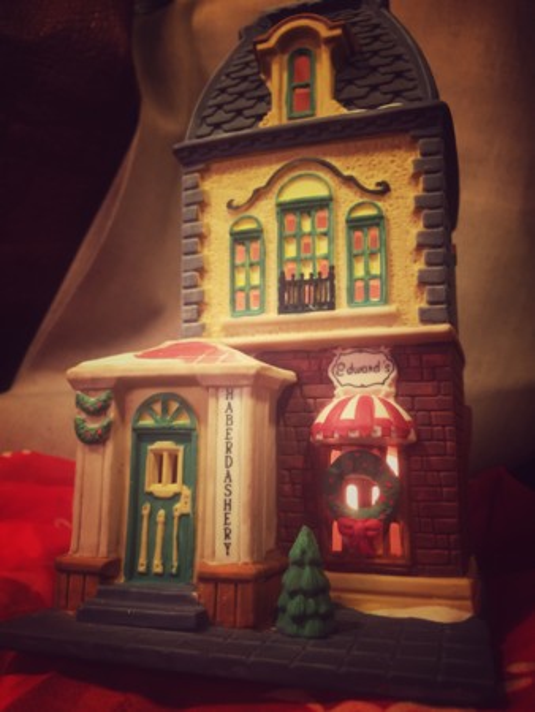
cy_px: 356
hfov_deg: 48.3
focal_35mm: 29
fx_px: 597
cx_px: 268
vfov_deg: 61.6
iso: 100
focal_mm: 4.15
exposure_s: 1/30
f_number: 2.2
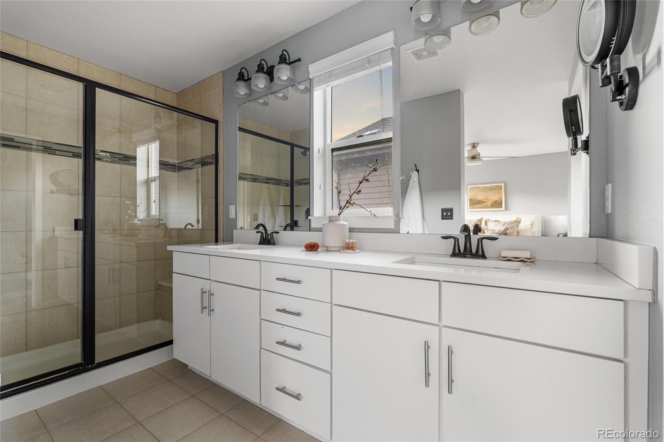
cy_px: 221
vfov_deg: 73.7
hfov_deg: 96.7
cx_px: 332
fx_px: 295
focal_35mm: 16
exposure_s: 1
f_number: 8
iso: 500
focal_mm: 16
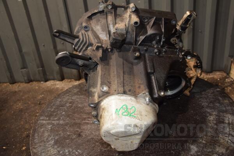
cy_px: 78
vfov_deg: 40.0
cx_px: 117
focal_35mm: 33
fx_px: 214
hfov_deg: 57.2
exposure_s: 1/60
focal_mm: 22
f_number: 5
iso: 800
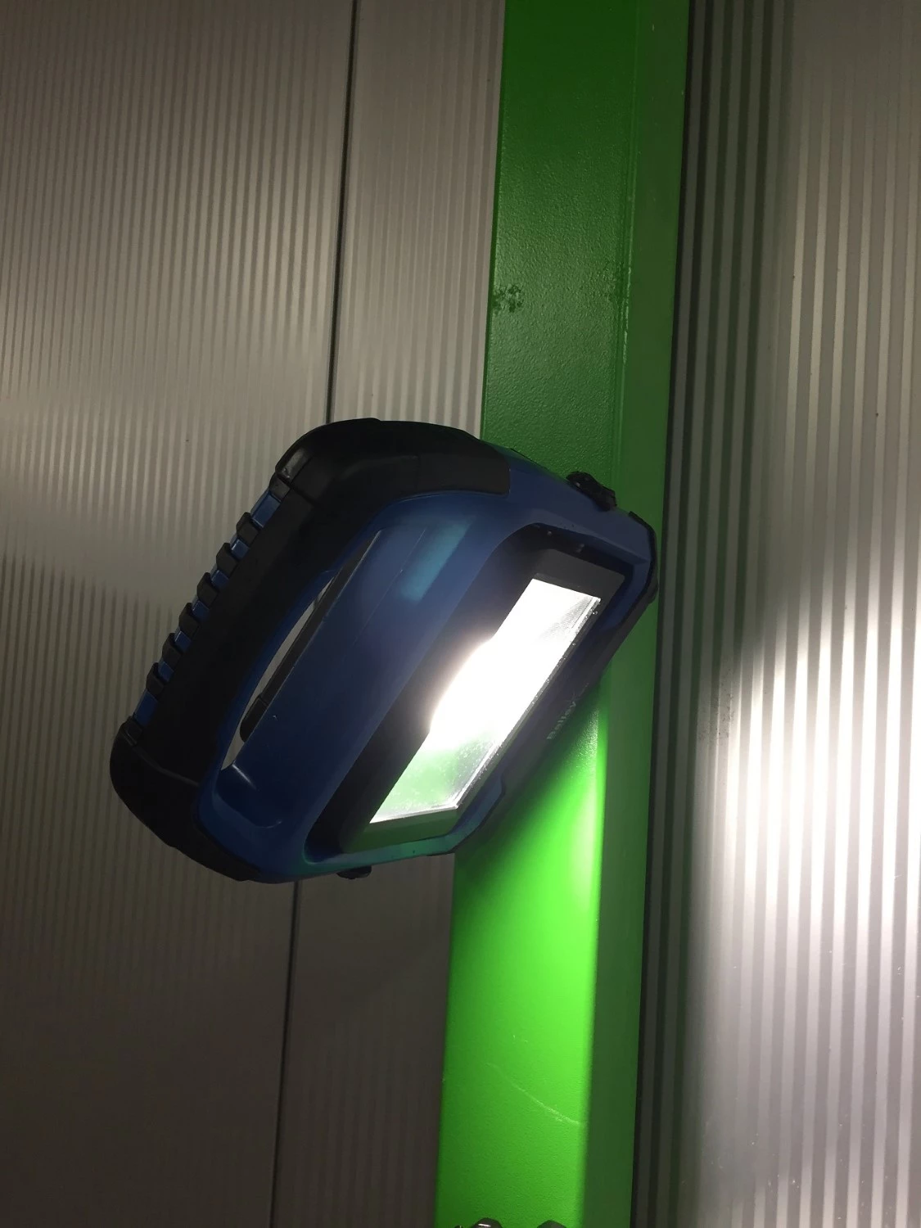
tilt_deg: +3.4
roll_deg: -3.4
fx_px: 1029
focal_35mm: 29
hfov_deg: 48.2
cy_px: 614
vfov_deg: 61.7
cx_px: 460
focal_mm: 4.15
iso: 32
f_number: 2.2
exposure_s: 1/33
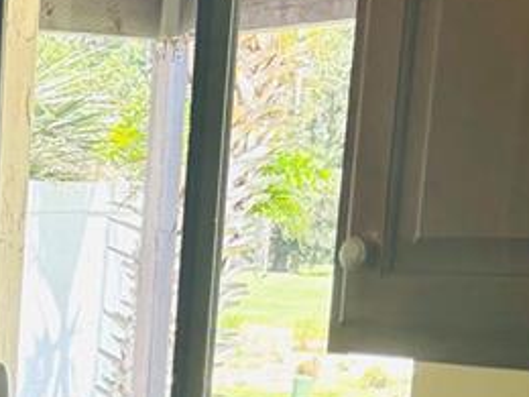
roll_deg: -2.6
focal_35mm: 120
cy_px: 637
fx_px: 1834
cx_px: -348
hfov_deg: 14.8
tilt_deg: -12.2
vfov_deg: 11.7
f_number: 1.6
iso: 40
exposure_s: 1/121
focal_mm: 5.96
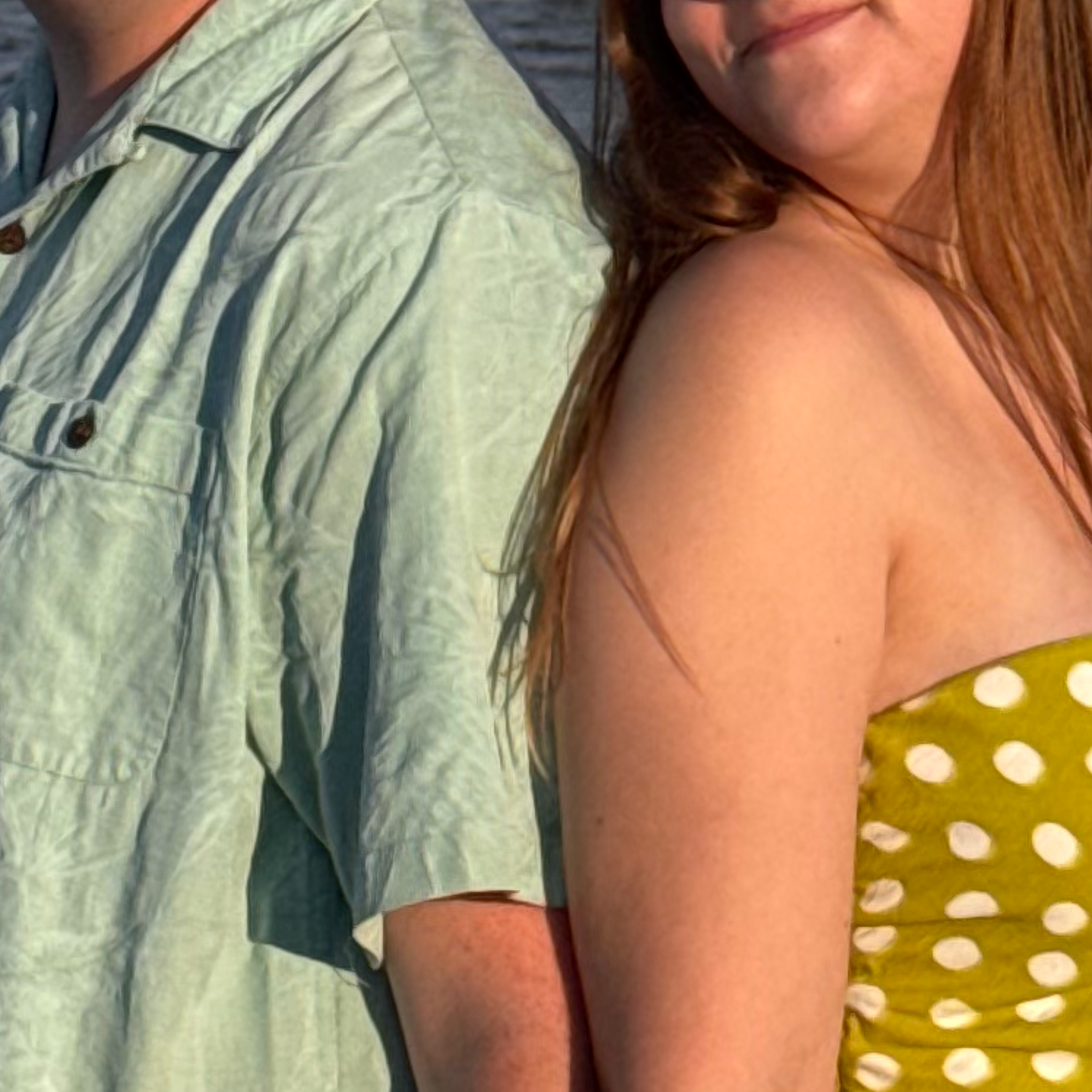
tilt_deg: +4.1
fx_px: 8173
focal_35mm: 229
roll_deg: +0.7
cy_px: -667
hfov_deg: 7.6
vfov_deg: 7.5
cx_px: 605
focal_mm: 6.76
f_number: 1.78
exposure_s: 1/4975
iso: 64
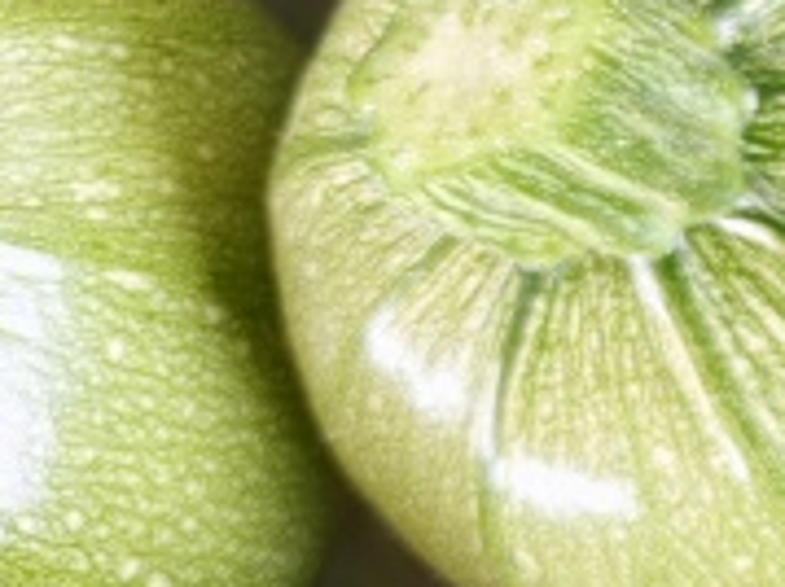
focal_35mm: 103
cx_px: 1688
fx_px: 2334
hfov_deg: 14.7
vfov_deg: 14.3
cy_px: 329
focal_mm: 6.25
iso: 270
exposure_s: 1/100
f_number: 1.68
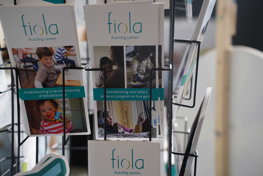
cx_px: 132
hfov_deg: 33.9
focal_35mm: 59
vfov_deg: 23.0
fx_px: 431
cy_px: 88
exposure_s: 1/160
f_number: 4
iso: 1250
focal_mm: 59
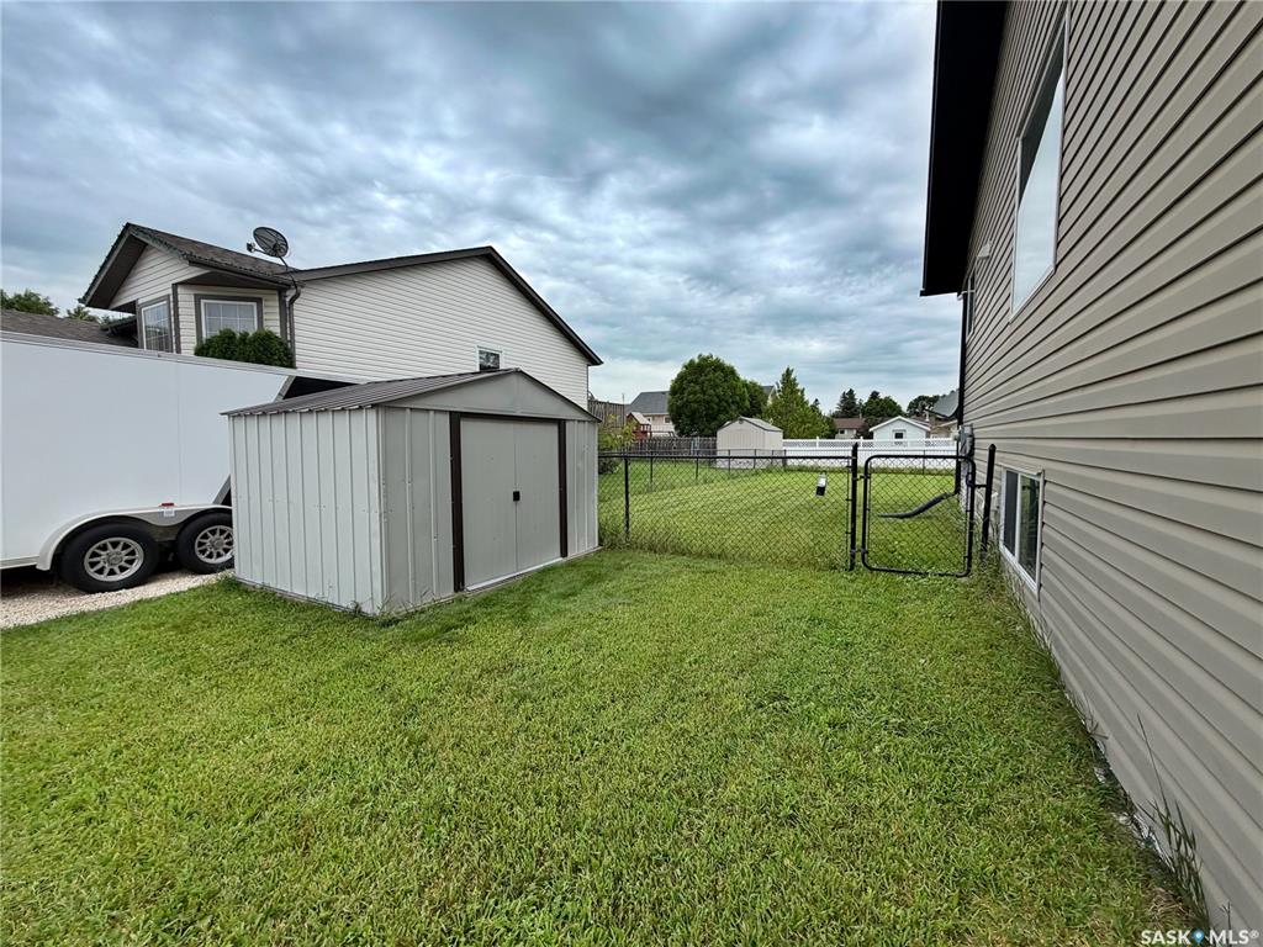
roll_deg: -0.2
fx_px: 511
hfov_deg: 102.1
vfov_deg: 85.7
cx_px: 632
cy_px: 474
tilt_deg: -4.1
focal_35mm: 14
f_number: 2.2
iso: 40
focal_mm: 2.22
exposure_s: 1/549
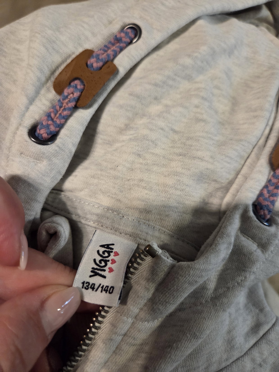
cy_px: 186
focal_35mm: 23
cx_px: 140
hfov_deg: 58.9
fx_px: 247
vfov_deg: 73.9
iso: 1000
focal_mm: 5.4
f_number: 1.8
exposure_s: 1/100
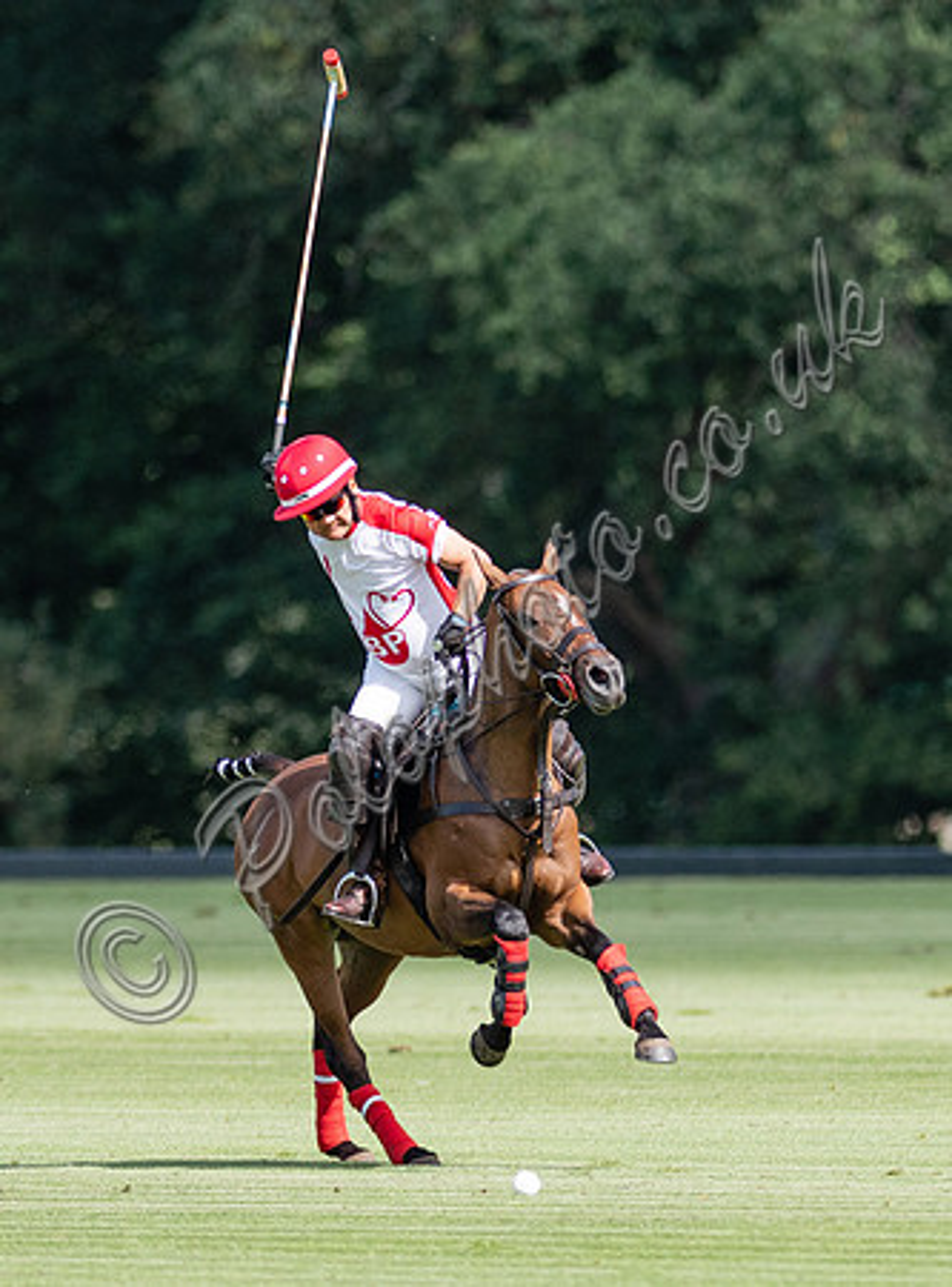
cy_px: 926
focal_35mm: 939
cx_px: 652
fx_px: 34732
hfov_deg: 1.6
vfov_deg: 2.1
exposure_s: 1/5000
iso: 250
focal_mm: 300
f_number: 2.8
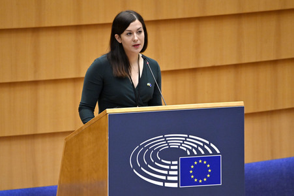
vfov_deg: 2.3
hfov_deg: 3.4
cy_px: 98
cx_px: 147
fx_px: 4896
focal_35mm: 600
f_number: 6.3
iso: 4000
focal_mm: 600
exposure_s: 1/500
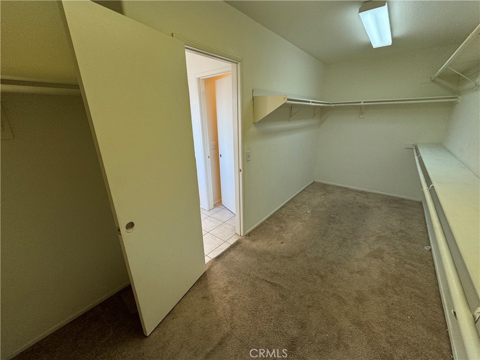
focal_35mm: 14
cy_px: 180
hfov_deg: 102.1
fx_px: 194
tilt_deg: -18.7
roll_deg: +1.1
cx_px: 240
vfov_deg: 85.7
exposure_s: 1/90
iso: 160
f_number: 2.2
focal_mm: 2.22
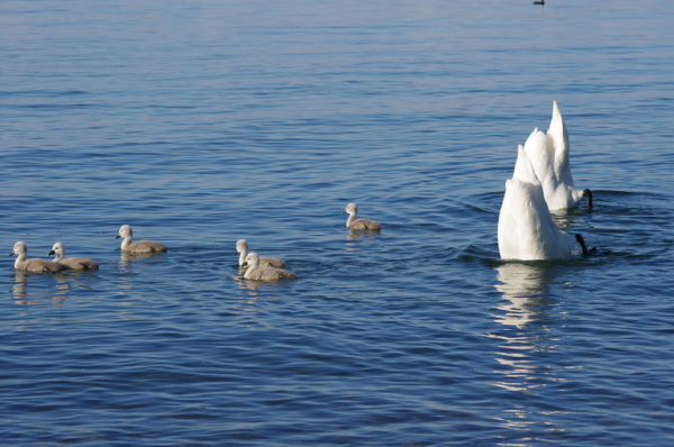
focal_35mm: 142
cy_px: 224
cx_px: 337
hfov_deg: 14.5
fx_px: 2654
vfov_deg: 9.6
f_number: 8
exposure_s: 1/350
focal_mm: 95
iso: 200
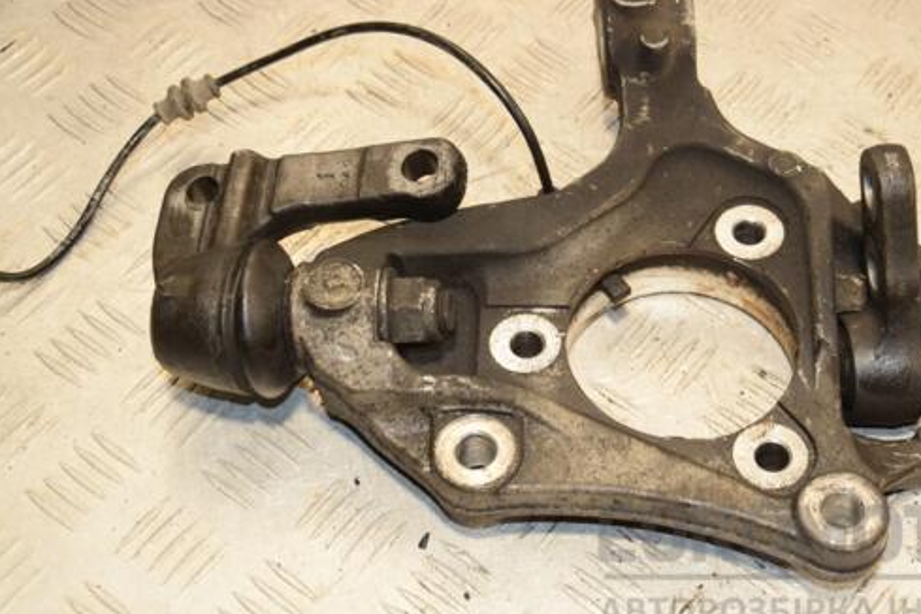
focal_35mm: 70
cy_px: 283
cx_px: 563
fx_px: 1791
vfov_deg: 19.5
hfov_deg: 28.8
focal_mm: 38
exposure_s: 1/200
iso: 800
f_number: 6.3
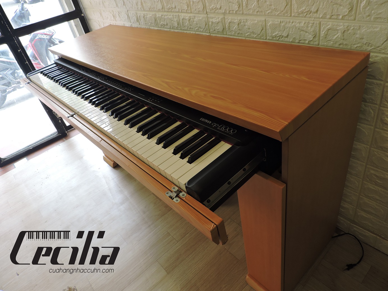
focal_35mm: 24
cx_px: 194
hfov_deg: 71.6
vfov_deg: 56.8
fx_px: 269
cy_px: 146
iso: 140
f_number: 3
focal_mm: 4.3
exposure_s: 1/30
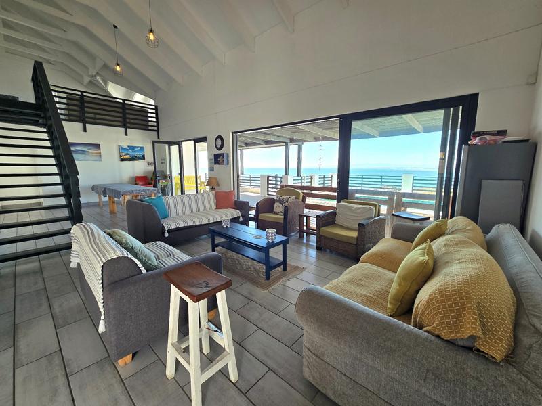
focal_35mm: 13
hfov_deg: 106.2
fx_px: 204
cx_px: 271
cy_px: 203
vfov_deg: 89.9
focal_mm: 2.2
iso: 50
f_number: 2.2
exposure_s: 1/143
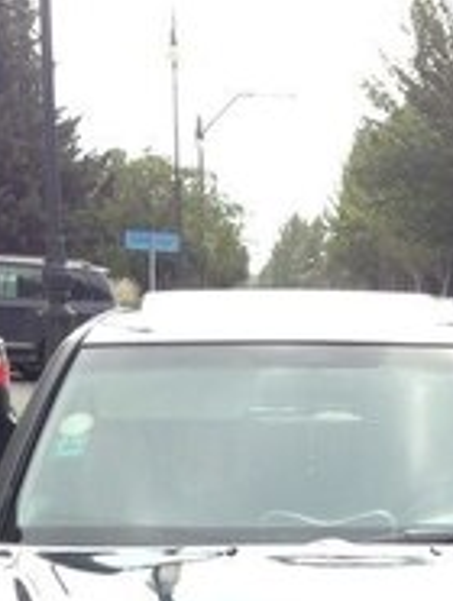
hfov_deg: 16.7
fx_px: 1532
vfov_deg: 20.3
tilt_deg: -18.3
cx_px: 359
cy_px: 792
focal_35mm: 88
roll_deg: -2.2
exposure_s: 1/536
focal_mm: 4.12
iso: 50
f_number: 2.4
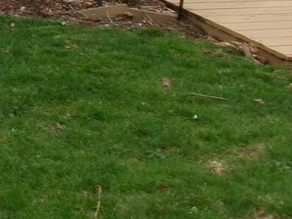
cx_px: -391
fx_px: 1197
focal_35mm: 142
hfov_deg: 11.6
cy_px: -200
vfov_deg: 9.8
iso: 100
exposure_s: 1/70
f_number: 10.8
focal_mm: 5.1
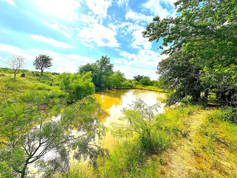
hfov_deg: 102.1
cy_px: 89
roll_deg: -3.5
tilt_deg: -5.8
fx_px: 96
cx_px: 118
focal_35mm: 14
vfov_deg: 85.7
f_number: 2.2
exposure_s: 1/1600
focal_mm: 2.22
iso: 50
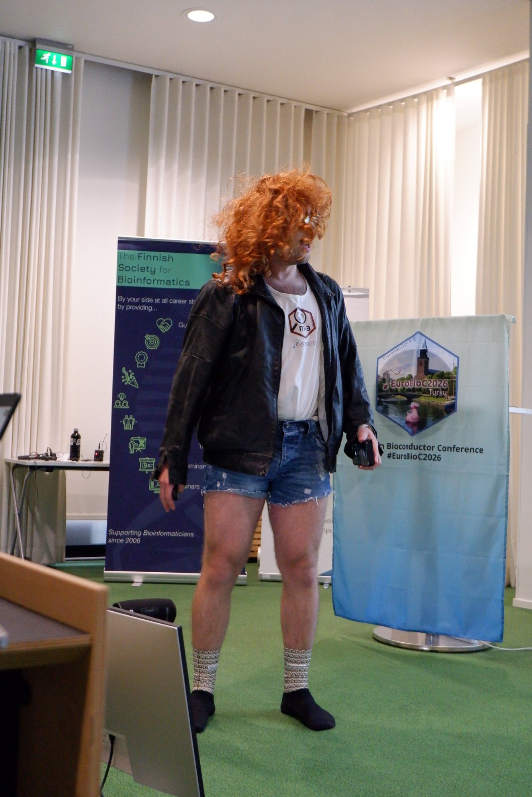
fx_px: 974
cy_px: 398
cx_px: 266
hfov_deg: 30.6
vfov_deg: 44.5
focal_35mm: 44
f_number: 4.5
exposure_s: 1/180
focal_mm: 29.6
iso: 6400
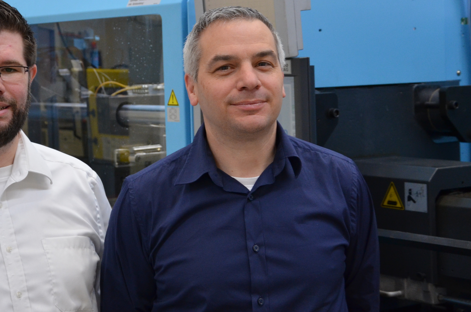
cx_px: 137
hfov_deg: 21.6
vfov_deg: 14.4
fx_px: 1227
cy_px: 80
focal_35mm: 94
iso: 800
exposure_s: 1/100
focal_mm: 34
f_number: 5
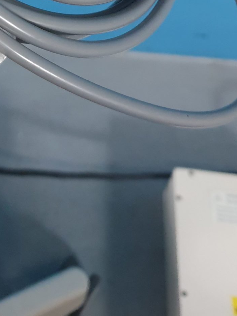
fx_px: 648
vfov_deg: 24.4
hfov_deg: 20.1
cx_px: 2
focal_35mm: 71
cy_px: -78
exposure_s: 1/50
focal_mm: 4.3
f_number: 1.5
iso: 320
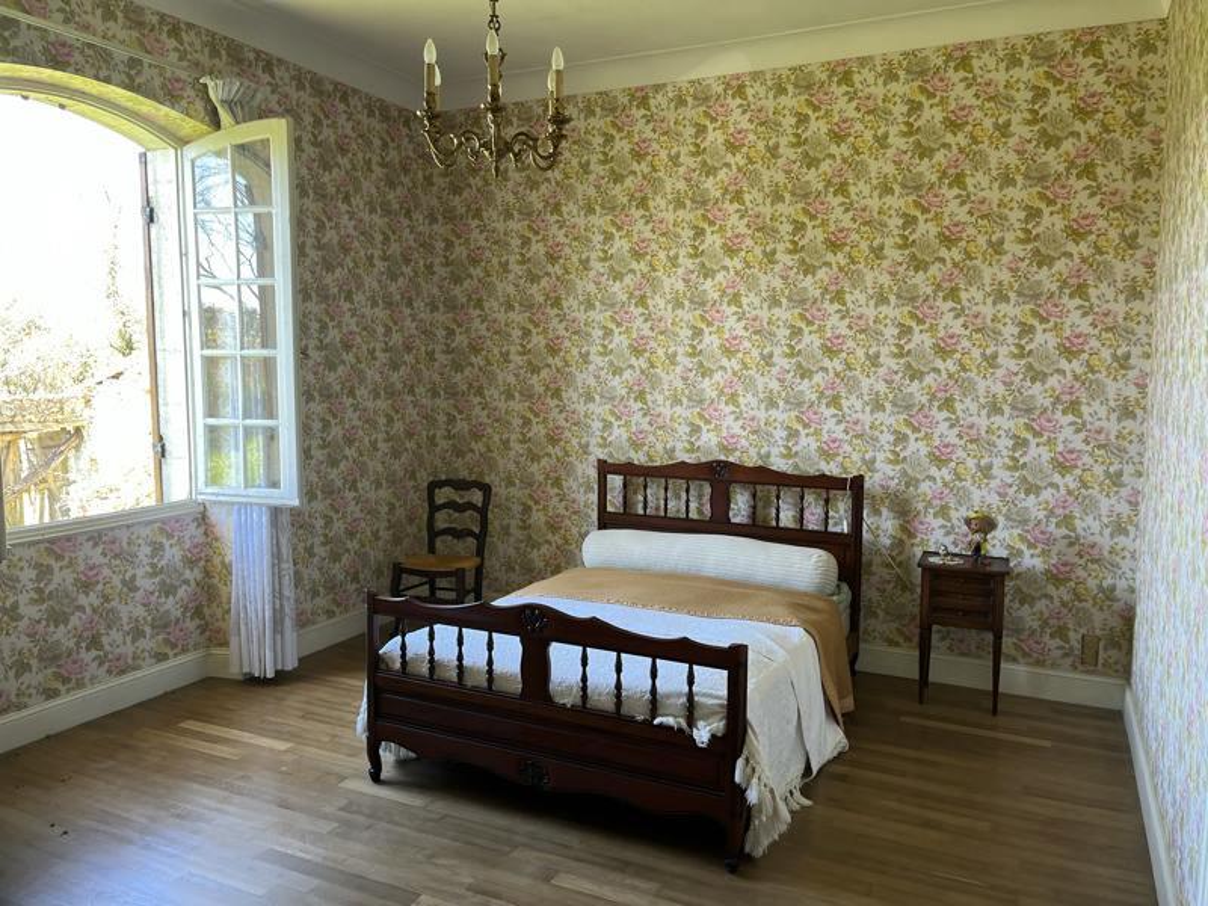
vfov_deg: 53.1
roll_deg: -0.8
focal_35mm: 26
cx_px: 604
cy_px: 453
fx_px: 907
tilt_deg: -6.0
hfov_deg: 67.3
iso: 125
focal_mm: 5.1
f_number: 1.6
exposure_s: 1/121
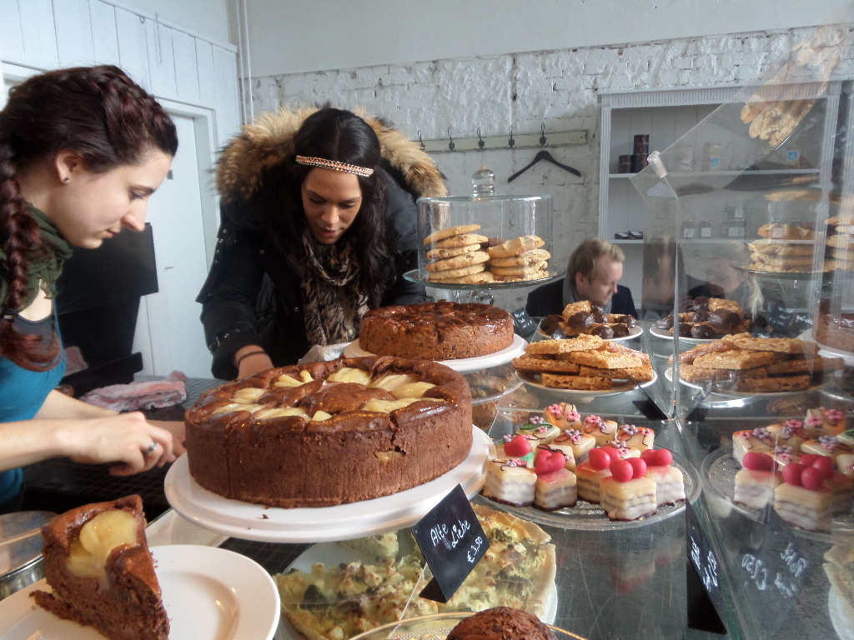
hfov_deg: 71.6
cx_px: 427
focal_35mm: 24
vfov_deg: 56.8
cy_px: 320
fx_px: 592
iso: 160
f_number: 3.2
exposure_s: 1/30
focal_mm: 4
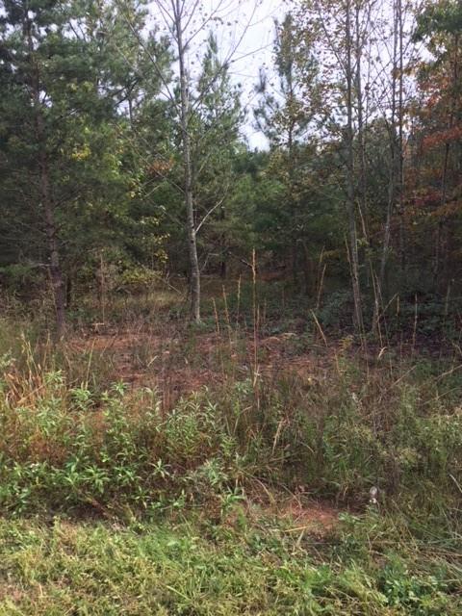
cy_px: 308
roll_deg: +3.8
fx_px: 516
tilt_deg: -5.6
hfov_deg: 48.2
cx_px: 231
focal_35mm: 29
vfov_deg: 61.7
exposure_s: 1/482
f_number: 2.2
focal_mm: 4.15
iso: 32
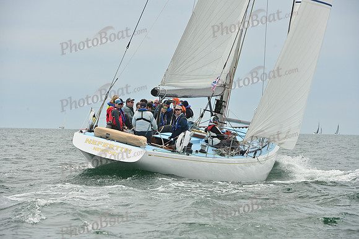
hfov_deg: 10.3
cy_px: 120
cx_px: 180
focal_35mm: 200
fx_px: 1995
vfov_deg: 6.9
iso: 320
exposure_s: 1/1000
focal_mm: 200
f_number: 11
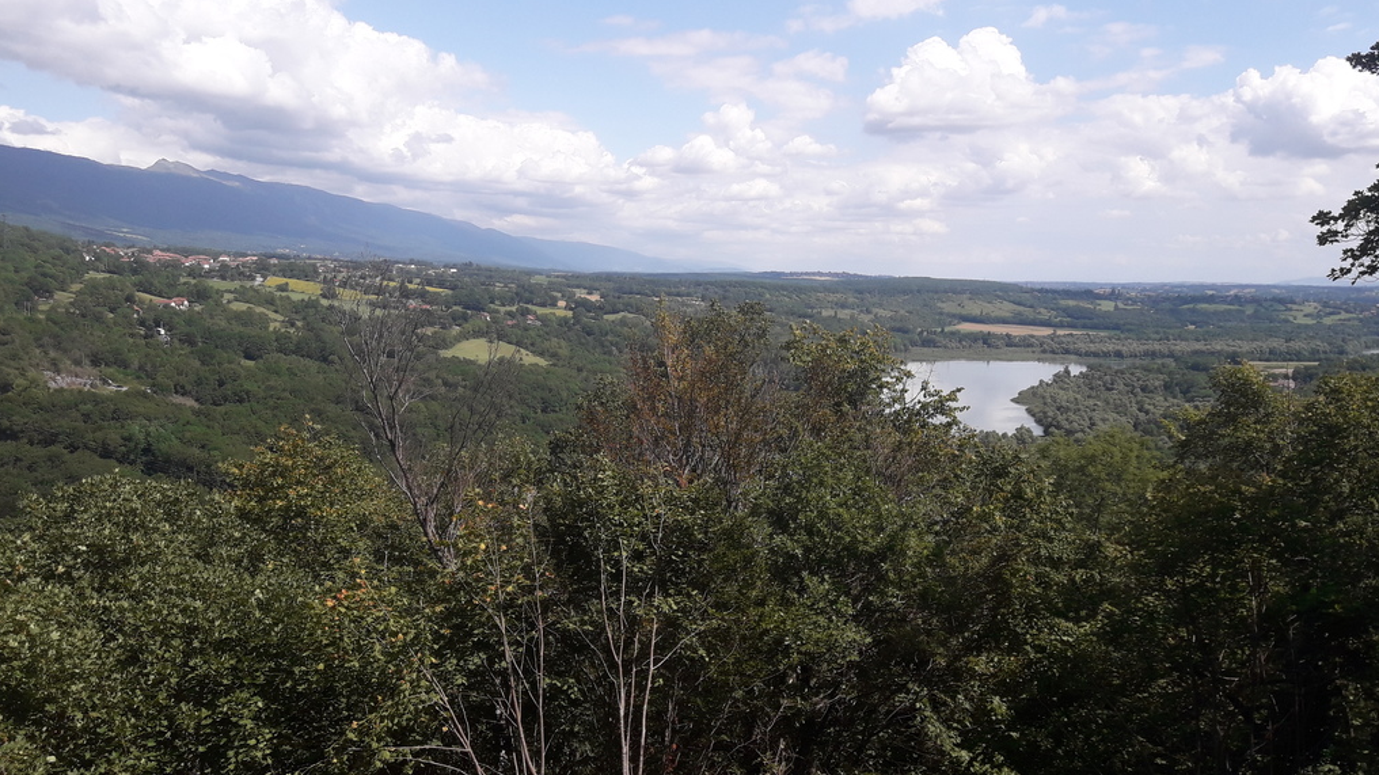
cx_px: 696
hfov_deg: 62.6
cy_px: 377
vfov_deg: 37.8
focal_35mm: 31
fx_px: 1133
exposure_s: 1/1712
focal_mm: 3.7
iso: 40
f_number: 1.9
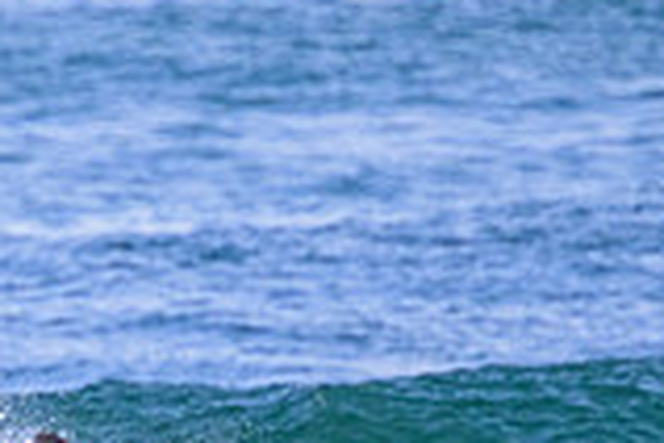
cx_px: -33
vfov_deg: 0.5
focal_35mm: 2916
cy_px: 579
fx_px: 53780
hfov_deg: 0.7
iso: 3200
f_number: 11
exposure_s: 1/2000
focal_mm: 800
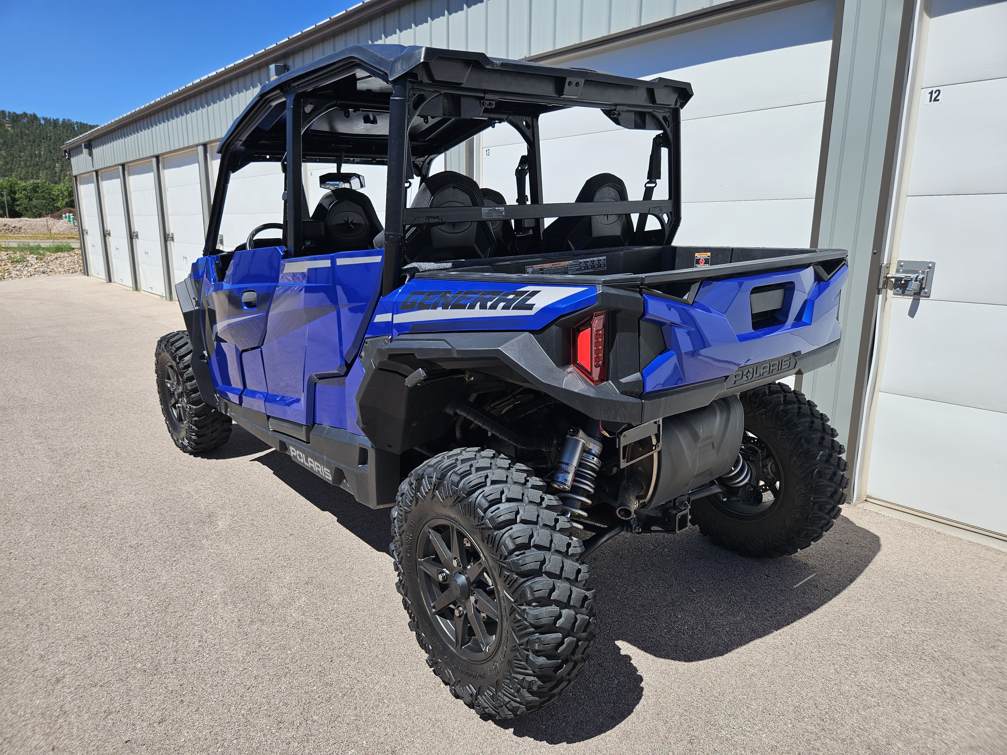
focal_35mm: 23
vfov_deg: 58.9
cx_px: 504
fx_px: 669
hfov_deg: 73.9
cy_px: 378
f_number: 1.8
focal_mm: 5.4
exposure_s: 1/1983
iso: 25
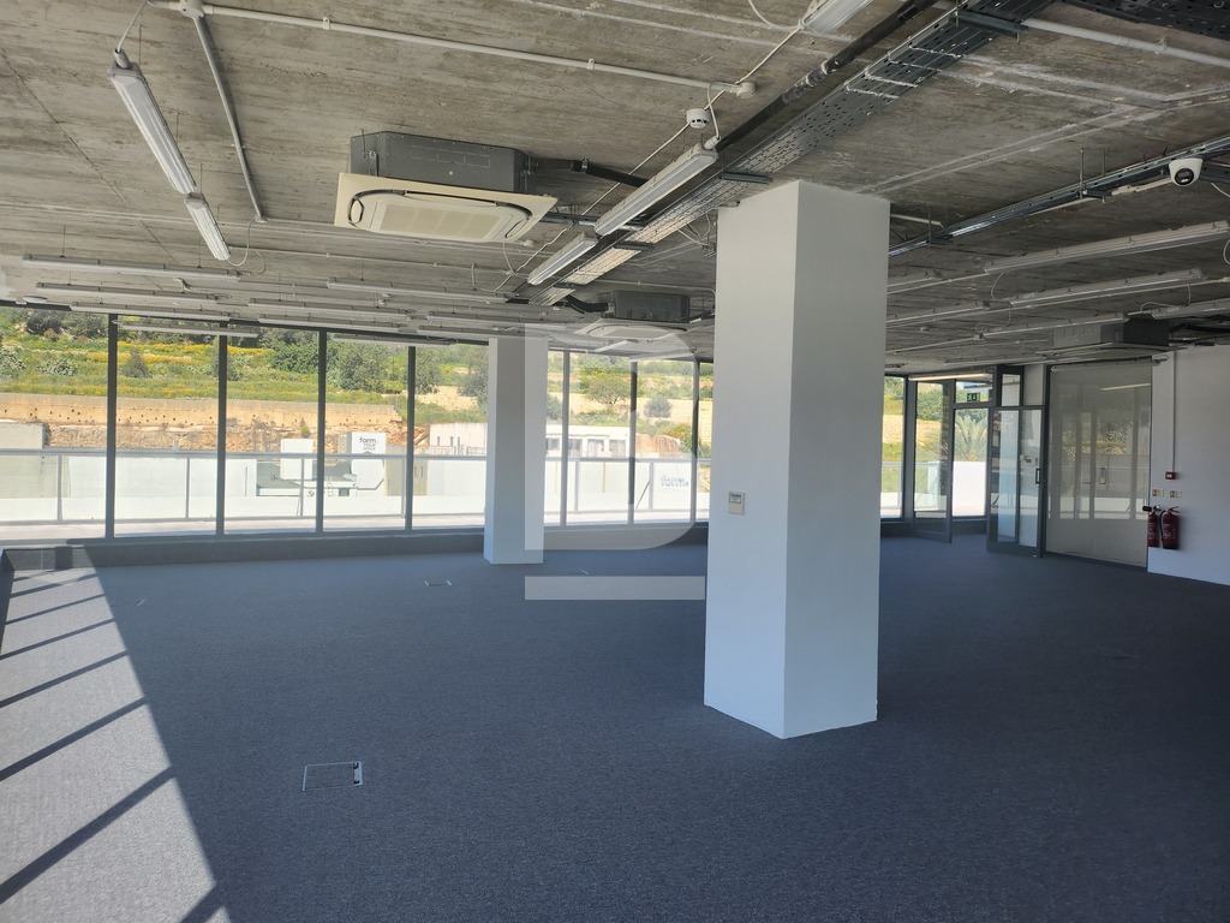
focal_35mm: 24
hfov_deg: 71.6
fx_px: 853
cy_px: 462
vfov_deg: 56.8
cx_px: 615
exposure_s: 1/1672
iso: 50
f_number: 1.8
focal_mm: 5
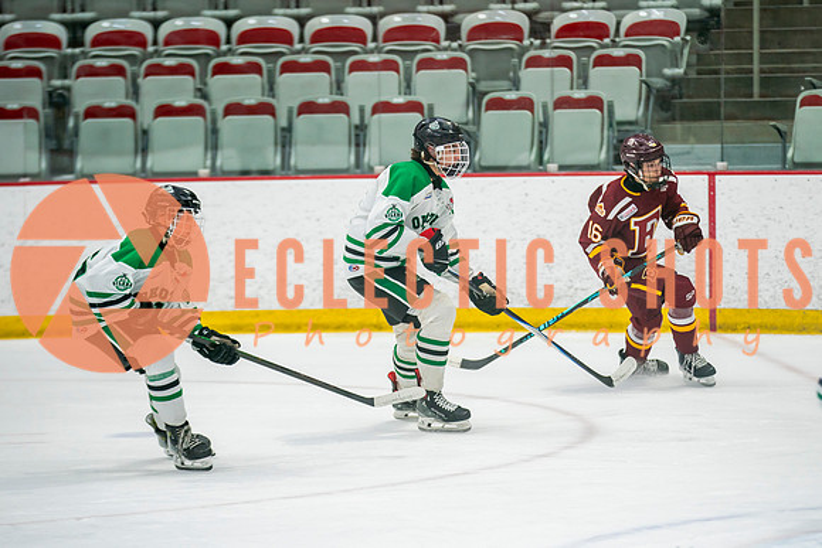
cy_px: 263
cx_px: 472
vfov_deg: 7.3
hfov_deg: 10.9
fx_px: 4304
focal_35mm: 188
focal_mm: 145
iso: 800
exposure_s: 1/640
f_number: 2.8
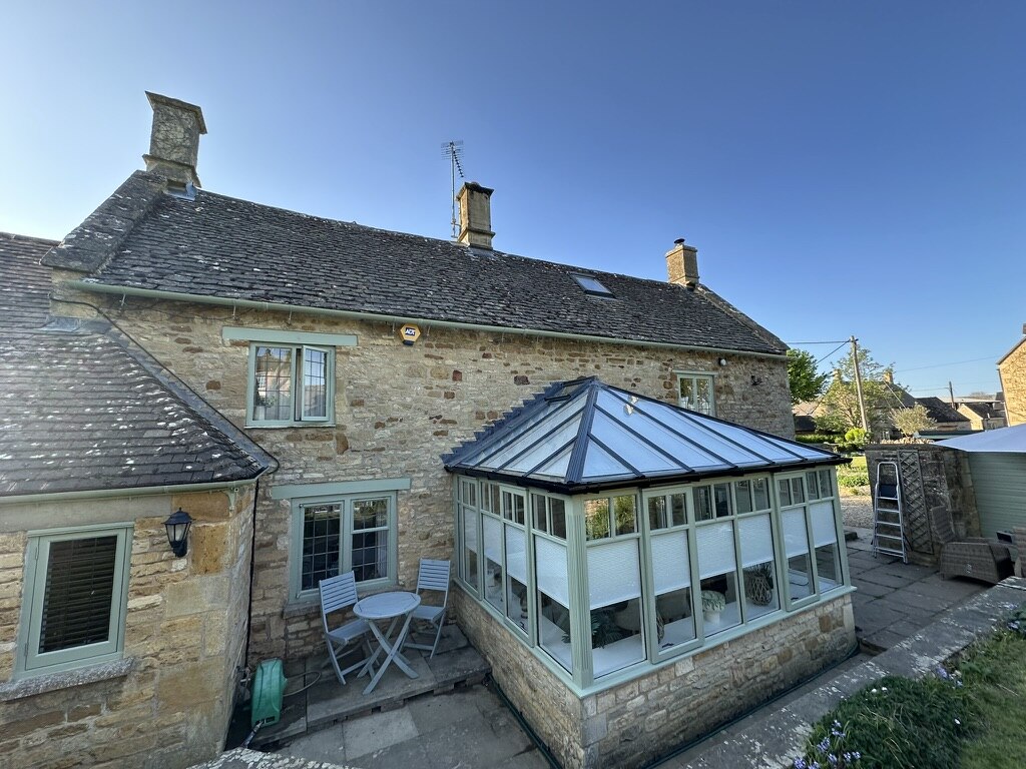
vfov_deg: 85.7
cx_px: 513
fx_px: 415
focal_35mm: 14
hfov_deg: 102.1
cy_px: 384
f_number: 2.2
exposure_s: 1/356
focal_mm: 2.22
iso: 40
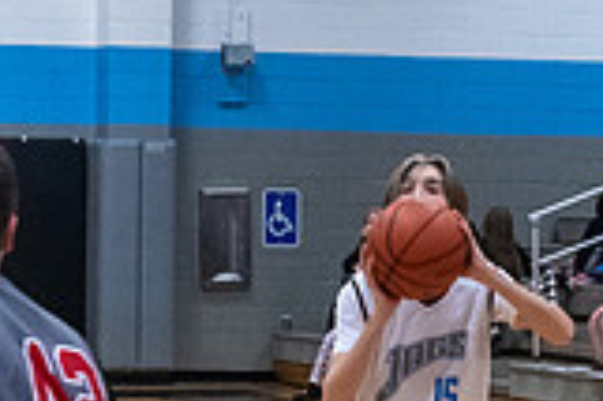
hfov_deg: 9.1
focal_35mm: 227
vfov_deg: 6.0
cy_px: 354
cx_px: 476
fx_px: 3798
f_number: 4
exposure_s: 1/500
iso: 4000
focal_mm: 42
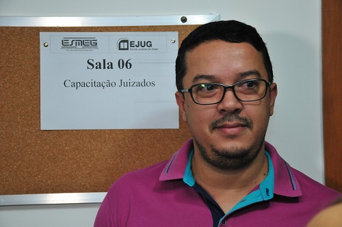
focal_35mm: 87
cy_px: 114
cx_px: 171
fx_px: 825
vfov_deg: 15.7
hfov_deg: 23.4
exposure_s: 1/125
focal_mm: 58
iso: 1600
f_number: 5.6
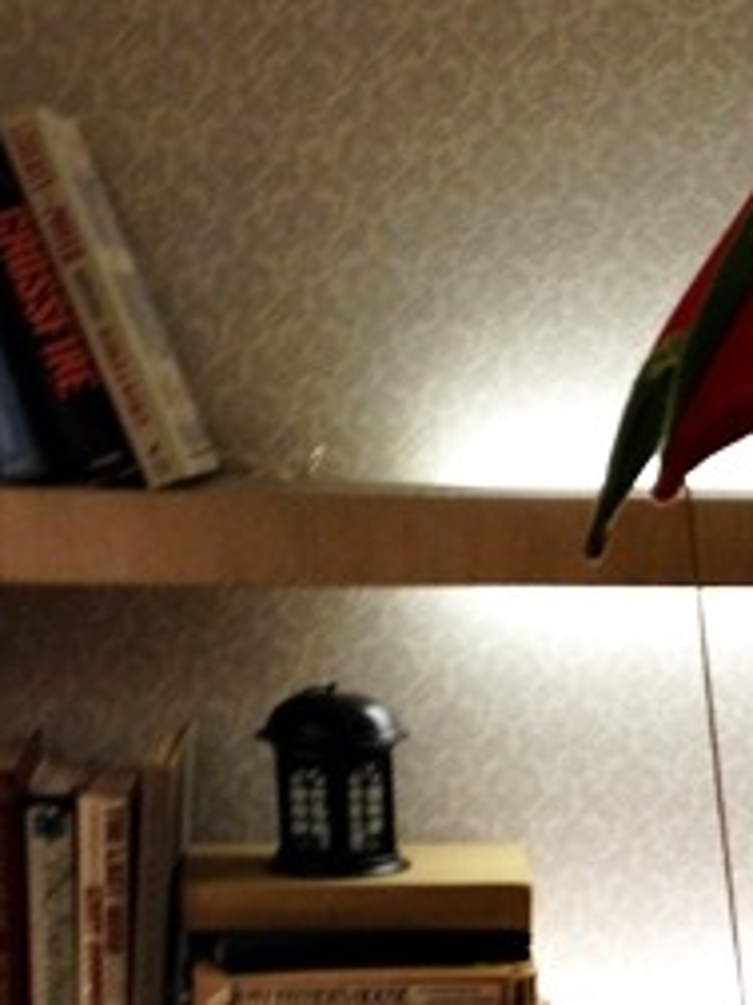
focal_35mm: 111
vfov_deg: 17.2
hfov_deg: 13.1
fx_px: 3219
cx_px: 833
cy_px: 1053
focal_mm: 4.28
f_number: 2.4
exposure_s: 1/40
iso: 80
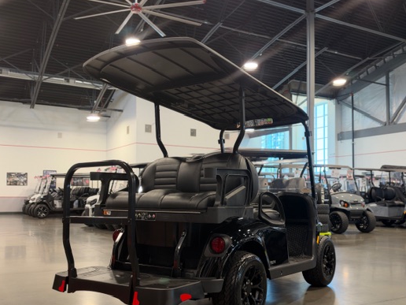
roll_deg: -0.1
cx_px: 207
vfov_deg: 39.6
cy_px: 172
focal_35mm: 36
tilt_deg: +2.7
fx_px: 422
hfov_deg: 51.4
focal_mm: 6.93
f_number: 1.48
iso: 200
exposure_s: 1/121
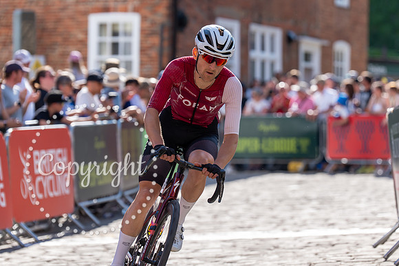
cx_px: 206
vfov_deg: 7.8
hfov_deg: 11.7
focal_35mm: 175
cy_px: 114
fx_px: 1945
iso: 160
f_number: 3.5
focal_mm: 154
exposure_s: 1/1000
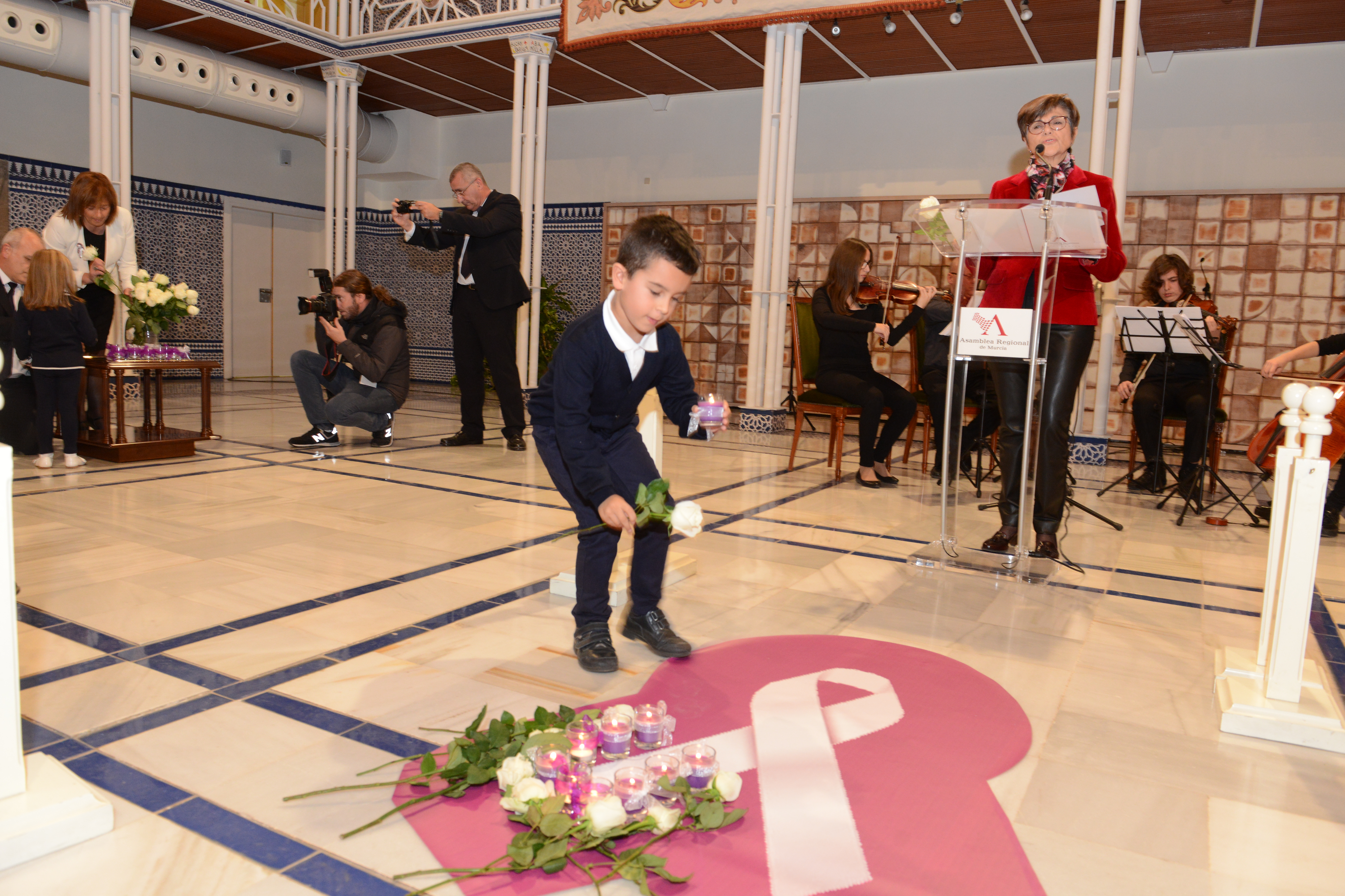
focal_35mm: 26
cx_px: 672
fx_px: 971
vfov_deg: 49.6
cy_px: 448
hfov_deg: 69.4
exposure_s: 1/60
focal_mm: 26
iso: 1600
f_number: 5
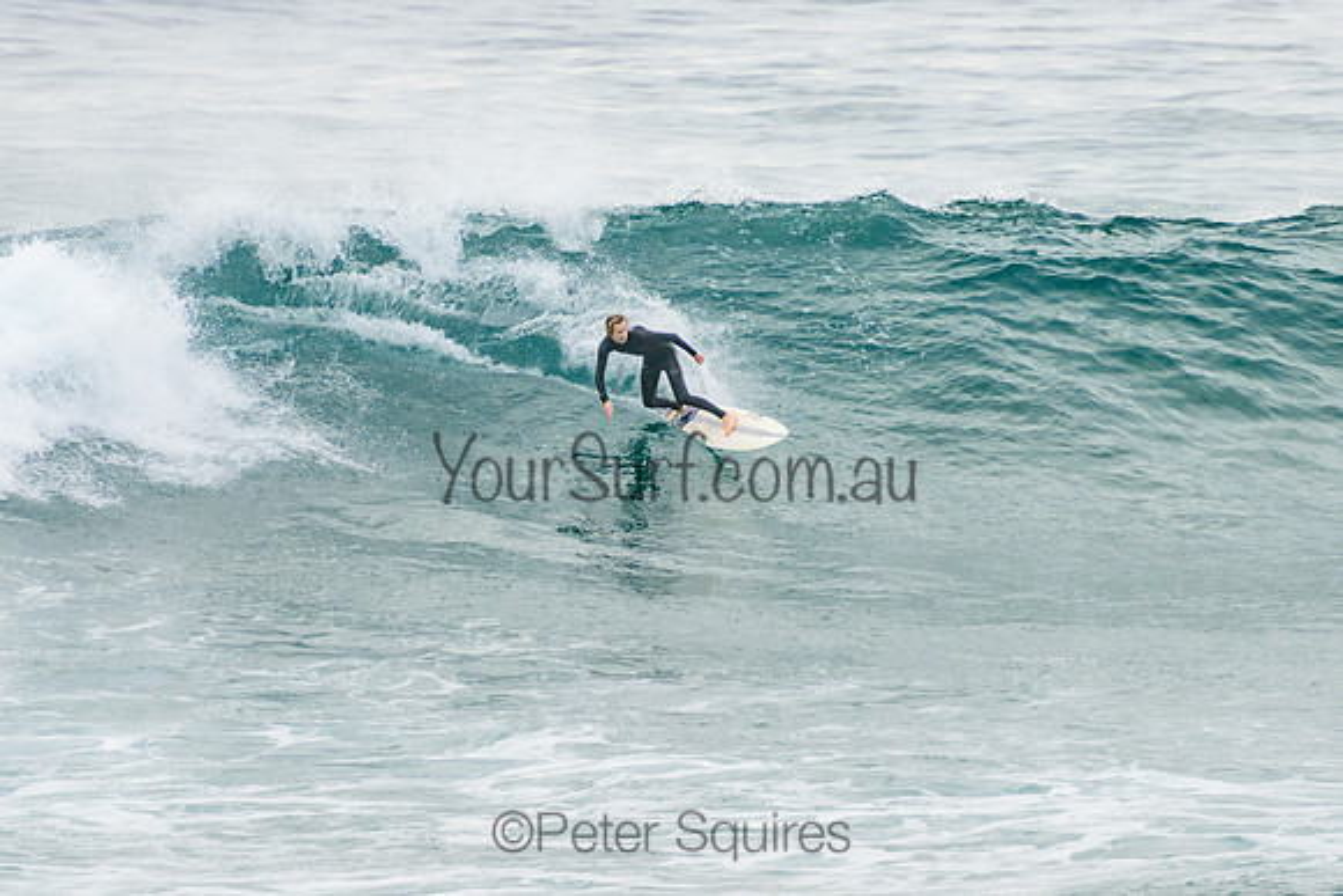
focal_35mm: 549
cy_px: 329
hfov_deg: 3.8
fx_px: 20501
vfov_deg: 2.5
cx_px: 626
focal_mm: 400
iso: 500
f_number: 6.3
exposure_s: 1/1250
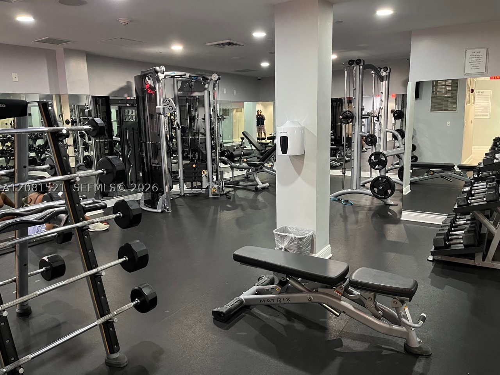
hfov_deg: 67.3
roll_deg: +1.5
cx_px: 250
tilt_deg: -9.9
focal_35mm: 26
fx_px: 376
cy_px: 188
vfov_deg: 53.1
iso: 500
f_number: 1.6
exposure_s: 1/40
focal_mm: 5.1
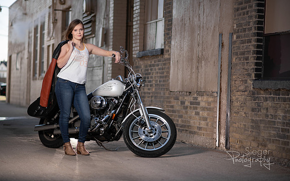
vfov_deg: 15.0
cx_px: 145
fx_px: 687
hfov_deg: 23.8
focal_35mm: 87
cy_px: 89
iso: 100
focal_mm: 85
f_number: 1.8
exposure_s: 1/1250
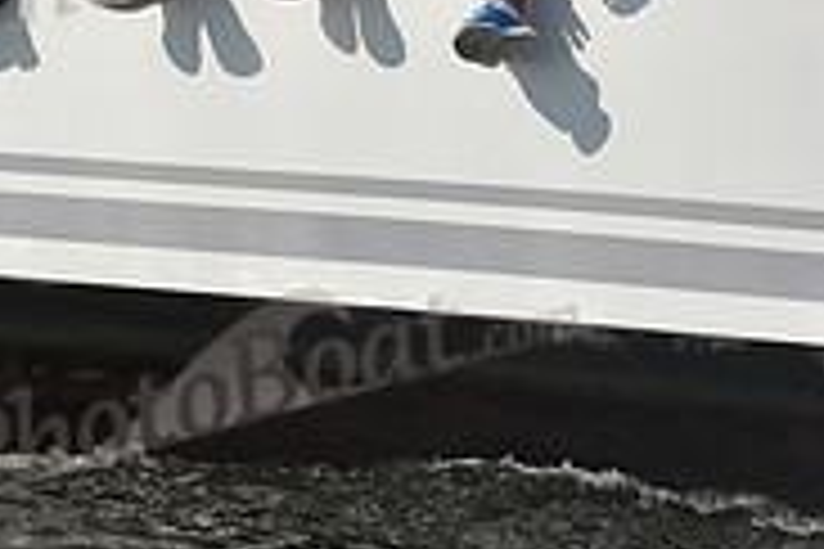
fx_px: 5081
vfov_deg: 6.1
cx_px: -284
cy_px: -245
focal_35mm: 222
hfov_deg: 9.1
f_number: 10
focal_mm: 70
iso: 250
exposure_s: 1/1250
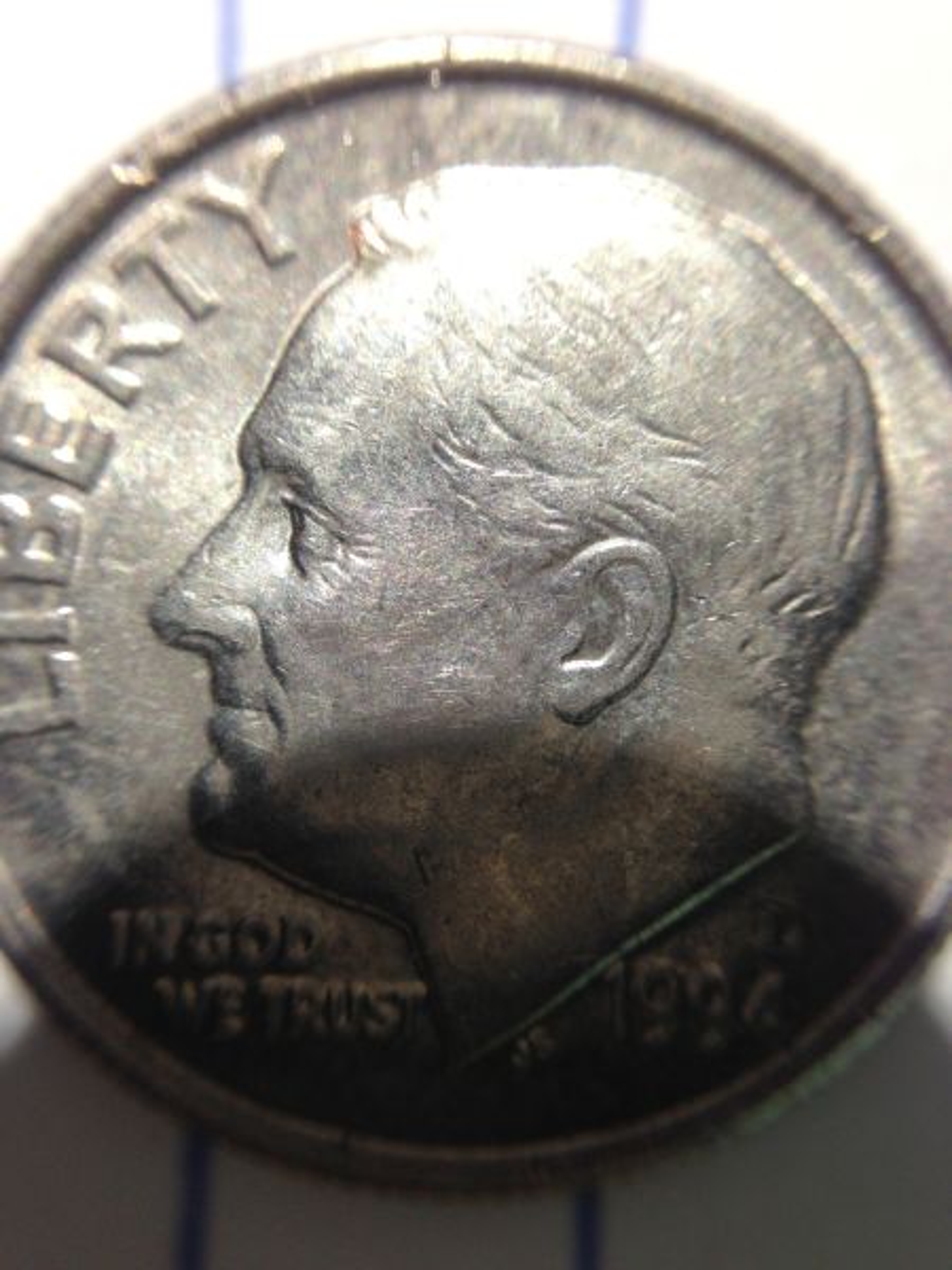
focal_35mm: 33
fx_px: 1210
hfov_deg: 42.9
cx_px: 476
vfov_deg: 55.4
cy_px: 635
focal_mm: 4.13
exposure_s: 1/40
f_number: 2.4
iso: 64
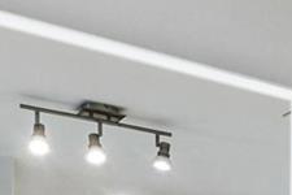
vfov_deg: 10.8
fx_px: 925
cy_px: 412
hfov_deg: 16.6
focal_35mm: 114
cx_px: 415
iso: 80
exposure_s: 1/4
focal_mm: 8
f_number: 7.1
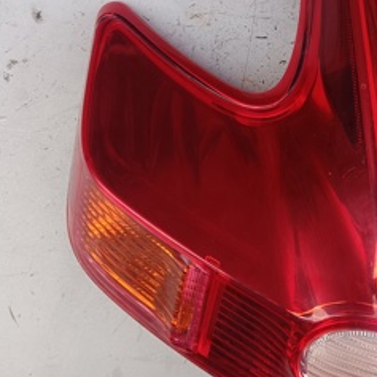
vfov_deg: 38.1
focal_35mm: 43
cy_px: 92
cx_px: 282
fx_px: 530
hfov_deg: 38.2
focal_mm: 5.59
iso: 109
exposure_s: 1/101
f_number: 1.88
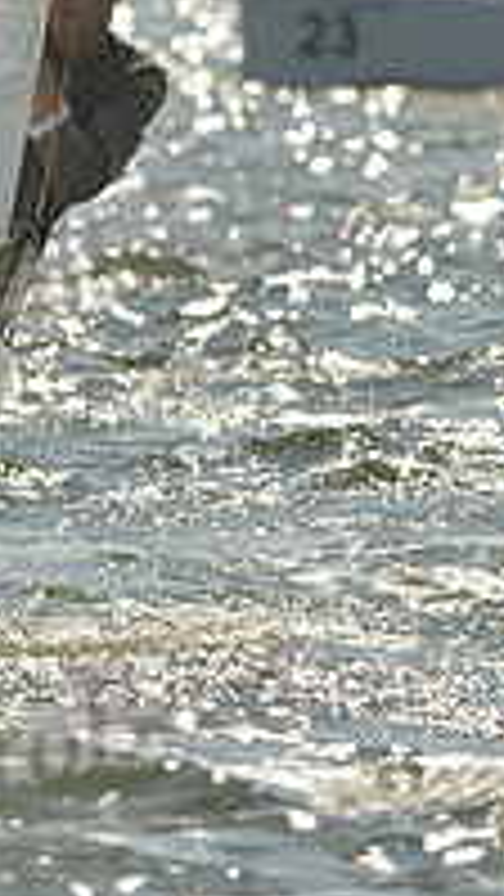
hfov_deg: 1.5
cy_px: 101
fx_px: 19569
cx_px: -432
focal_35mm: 824
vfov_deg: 2.6
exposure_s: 1/1600
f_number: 7.1
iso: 280
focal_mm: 270
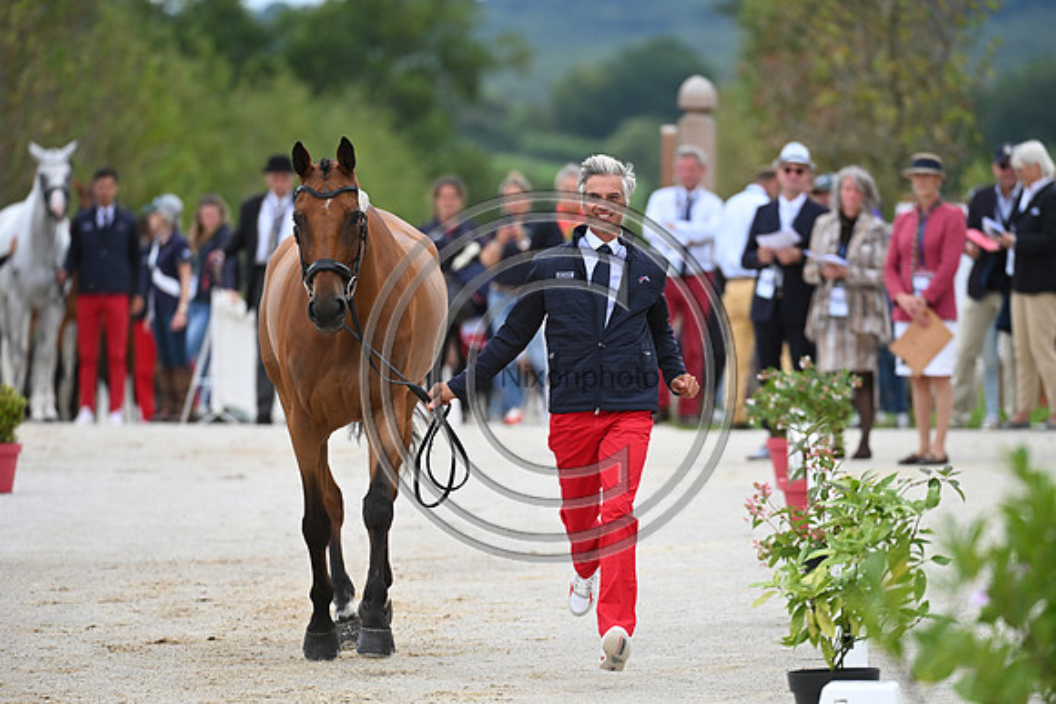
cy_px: 352
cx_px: 528
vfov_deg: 3.9
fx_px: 10269
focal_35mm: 350
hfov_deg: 5.9
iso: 640
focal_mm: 350
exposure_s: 1/1600
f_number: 5.6
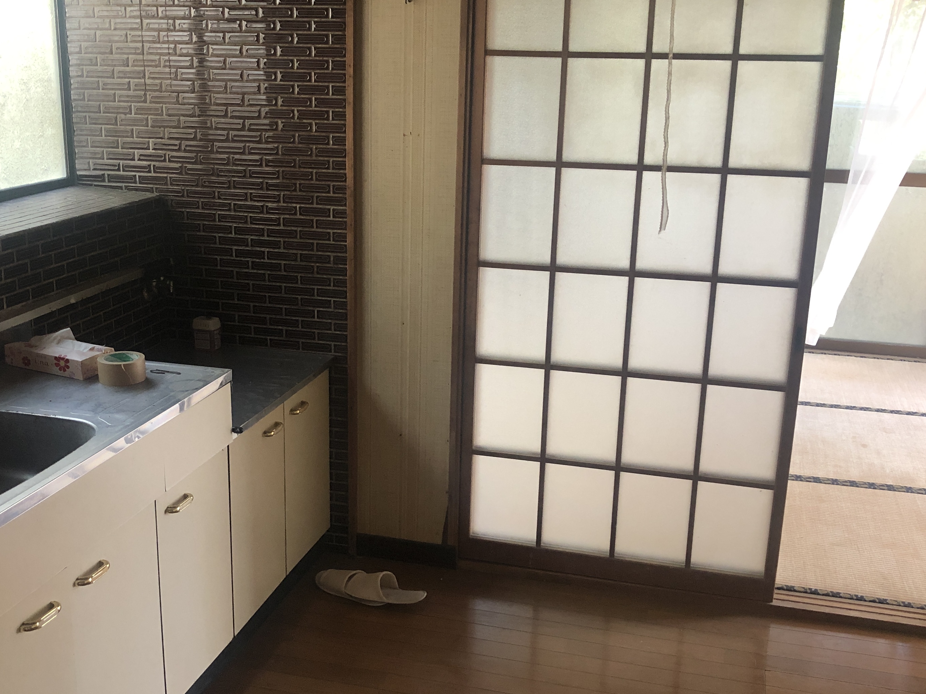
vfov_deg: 35.1
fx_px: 1097
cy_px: 371
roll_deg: -0.2
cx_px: 401
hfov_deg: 45.7
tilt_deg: -17.4
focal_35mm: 41
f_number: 1.8
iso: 50
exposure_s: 1/15
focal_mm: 3.99
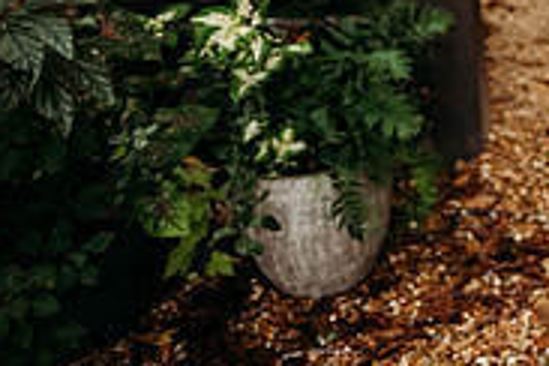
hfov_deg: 22.3
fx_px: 1159
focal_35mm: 76
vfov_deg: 16.2
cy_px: -200
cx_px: 807
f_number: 2.2
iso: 320
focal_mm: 24
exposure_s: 1/250
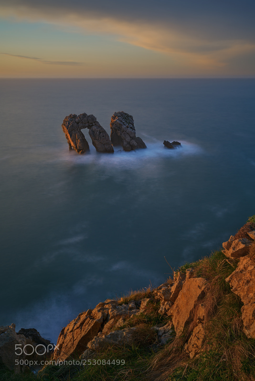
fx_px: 308
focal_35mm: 29
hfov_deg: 45.0
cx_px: 128
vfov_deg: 63.6
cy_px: 190
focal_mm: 29
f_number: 8
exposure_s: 30
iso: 100
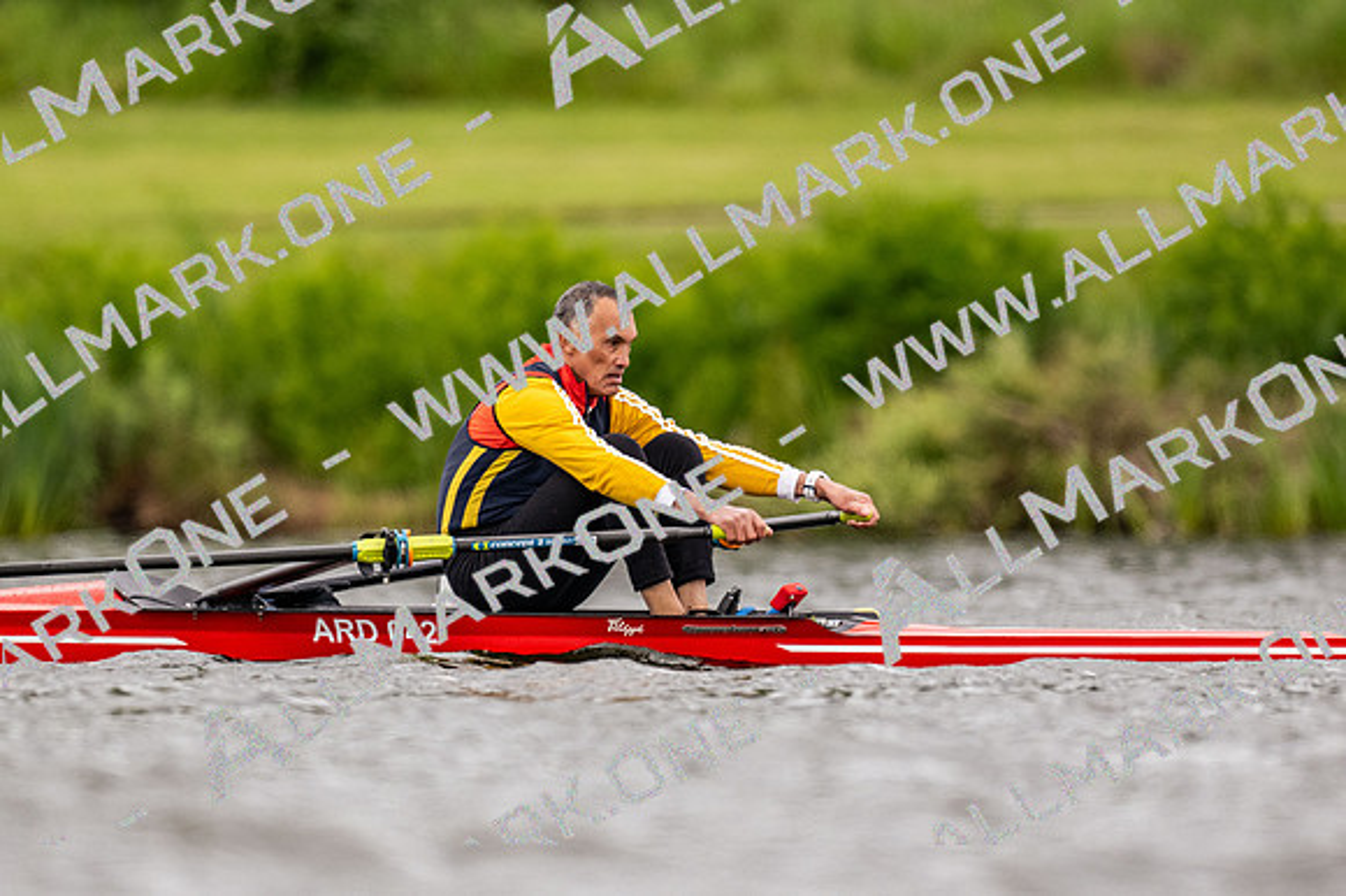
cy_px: 448
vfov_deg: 1.5
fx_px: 33630
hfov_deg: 2.3
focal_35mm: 900
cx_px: 673
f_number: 4
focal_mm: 600
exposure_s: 1/2500
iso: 720
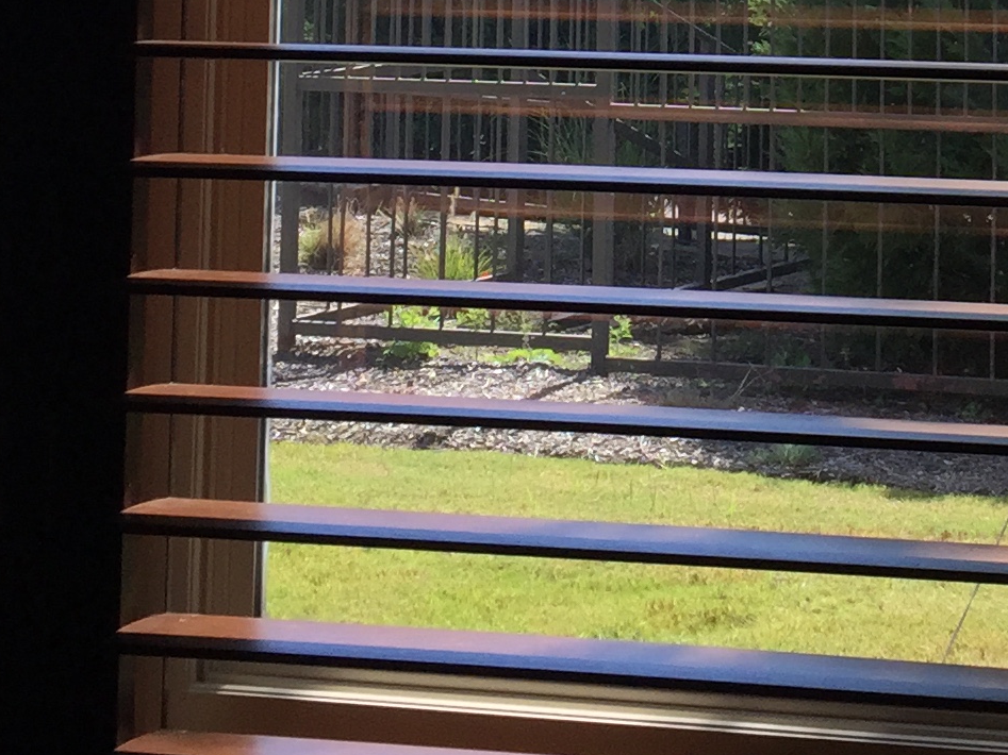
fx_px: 2912
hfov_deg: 19.1
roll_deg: -0.5
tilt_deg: +3.1
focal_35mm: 100
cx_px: 999
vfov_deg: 14.0
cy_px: -328
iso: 32
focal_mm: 4.15
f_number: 2.2
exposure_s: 1/304
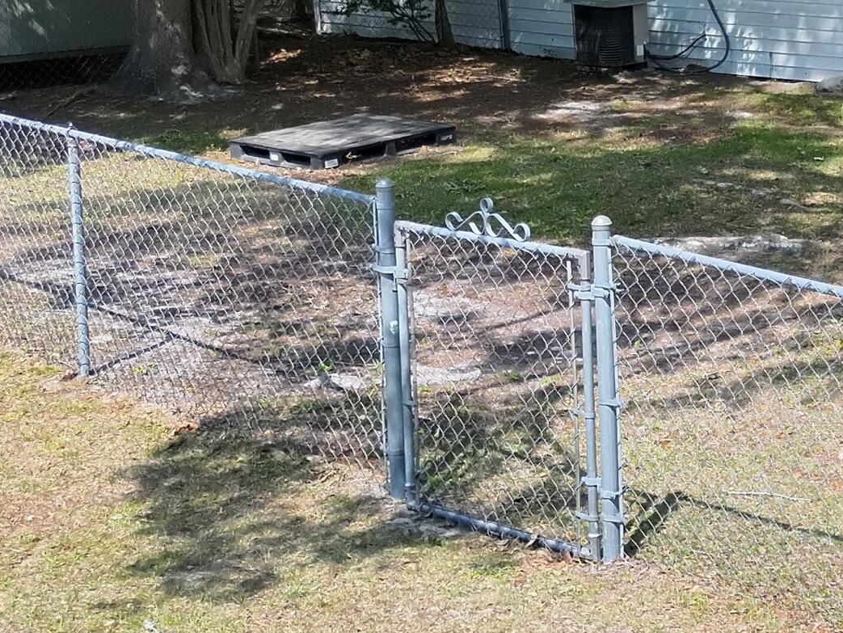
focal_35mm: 69
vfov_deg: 21.0
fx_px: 1681
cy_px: 108
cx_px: 1168
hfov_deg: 23.9
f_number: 1.7
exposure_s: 1/3000
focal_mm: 6.72
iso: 200
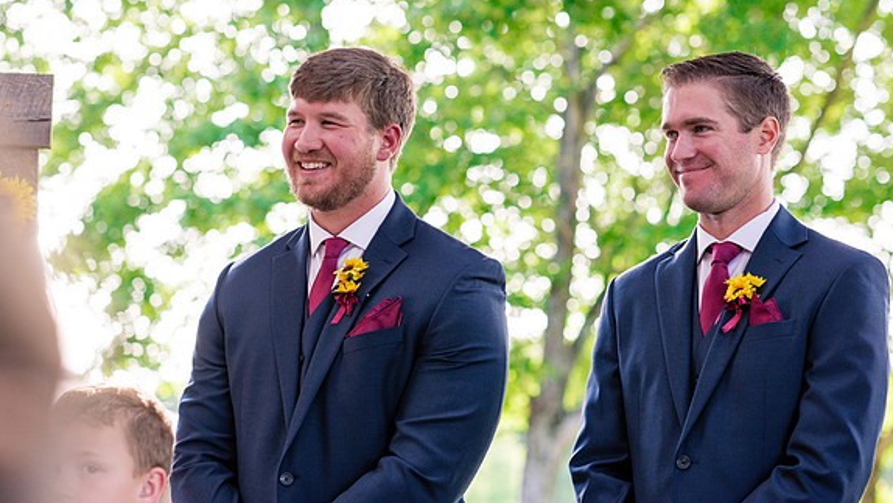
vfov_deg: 13.4
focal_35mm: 90
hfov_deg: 23.7
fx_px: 2131
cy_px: 219
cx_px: 446
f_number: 3.2
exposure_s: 1/320
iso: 400
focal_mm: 85
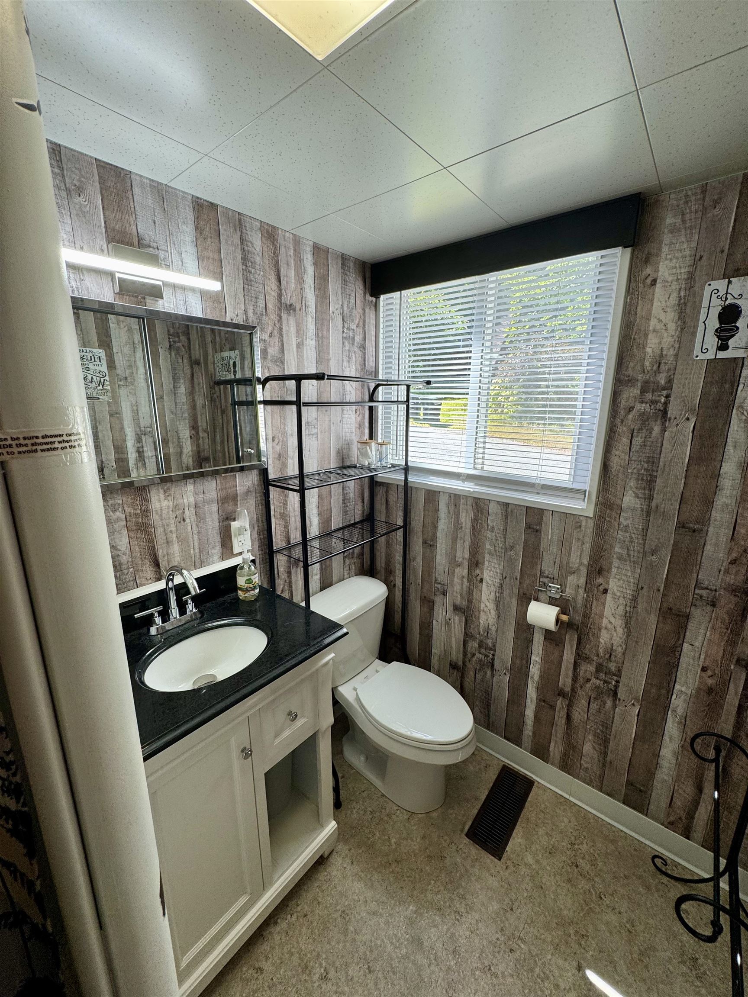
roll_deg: +0.1
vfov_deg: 102.1
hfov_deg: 85.7
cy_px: 498
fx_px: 403
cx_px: 374
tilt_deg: -14.1
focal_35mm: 14
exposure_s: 1/120
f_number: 2.2
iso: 64
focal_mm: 2.22
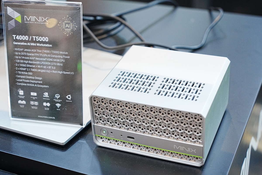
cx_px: 131
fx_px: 444
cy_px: 88
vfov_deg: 22.3
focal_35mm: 61
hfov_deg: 32.9
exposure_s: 1/125
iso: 2000
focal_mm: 61
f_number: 4.5
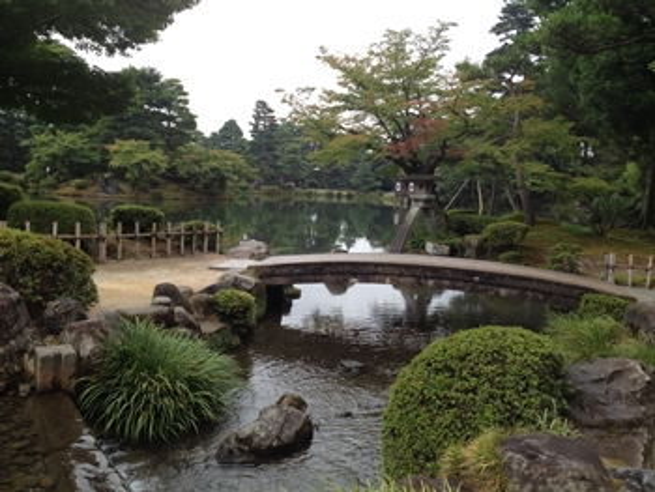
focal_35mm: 35
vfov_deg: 40.7
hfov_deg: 52.6
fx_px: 663
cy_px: 246
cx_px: 328
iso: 64
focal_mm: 4.28
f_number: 2.4
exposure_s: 1/391
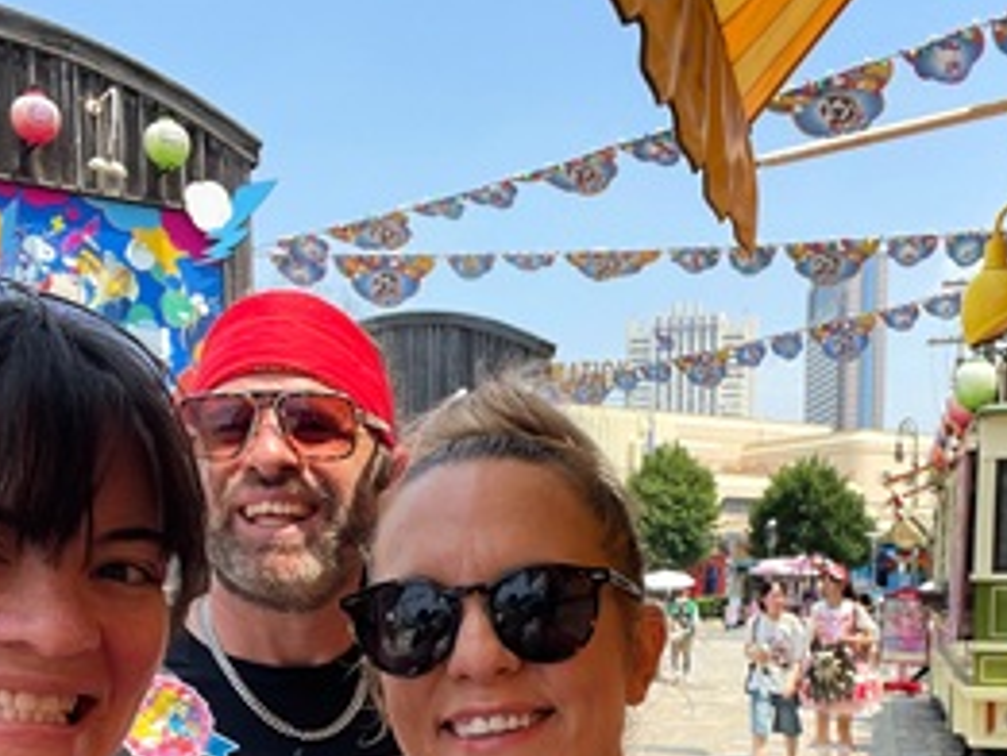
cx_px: 602
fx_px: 1281
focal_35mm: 44
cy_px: 696
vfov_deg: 31.2
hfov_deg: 42.7
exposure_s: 1/214
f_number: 2.2
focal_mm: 2.71
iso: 25
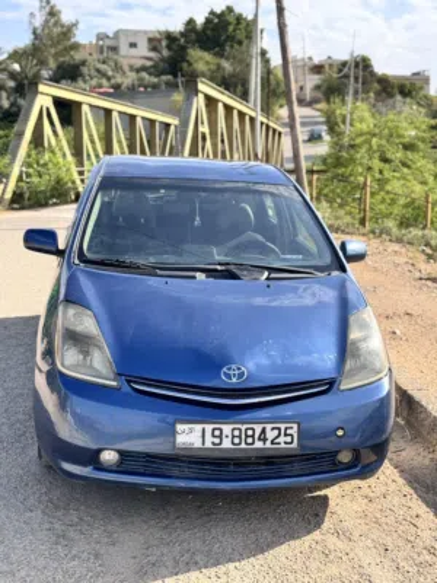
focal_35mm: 48
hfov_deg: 30.3
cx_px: 218
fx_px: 808
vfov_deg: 39.7
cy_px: 292
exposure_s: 1/2110
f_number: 1.78
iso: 64
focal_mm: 6.76
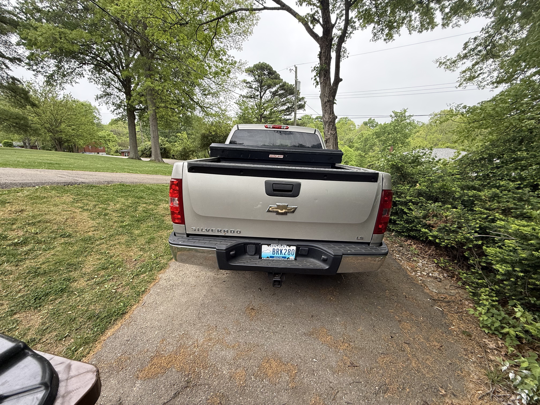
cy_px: 202
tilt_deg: -14.1
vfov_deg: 85.7
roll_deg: +0.0
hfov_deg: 102.1
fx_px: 218
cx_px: 270
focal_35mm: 14
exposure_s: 1/303
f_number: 2.2
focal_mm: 2.22
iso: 64
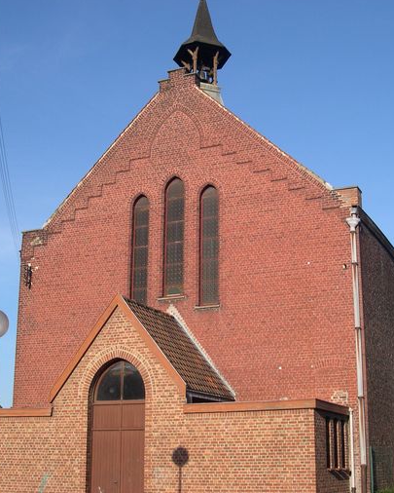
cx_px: 224
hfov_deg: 30.2
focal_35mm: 50
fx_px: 729
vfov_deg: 37.3
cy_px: 245
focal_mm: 8
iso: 100
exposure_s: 1/145
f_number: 7.6
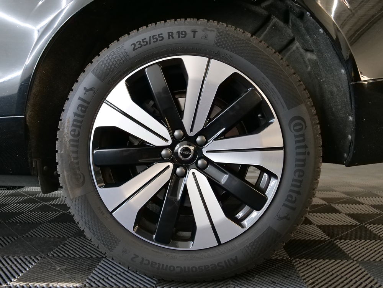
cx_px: 192
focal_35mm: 30
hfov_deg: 60.0
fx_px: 332
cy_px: 144
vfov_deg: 46.8
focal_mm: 15
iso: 2500
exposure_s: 1/60
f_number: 3.9
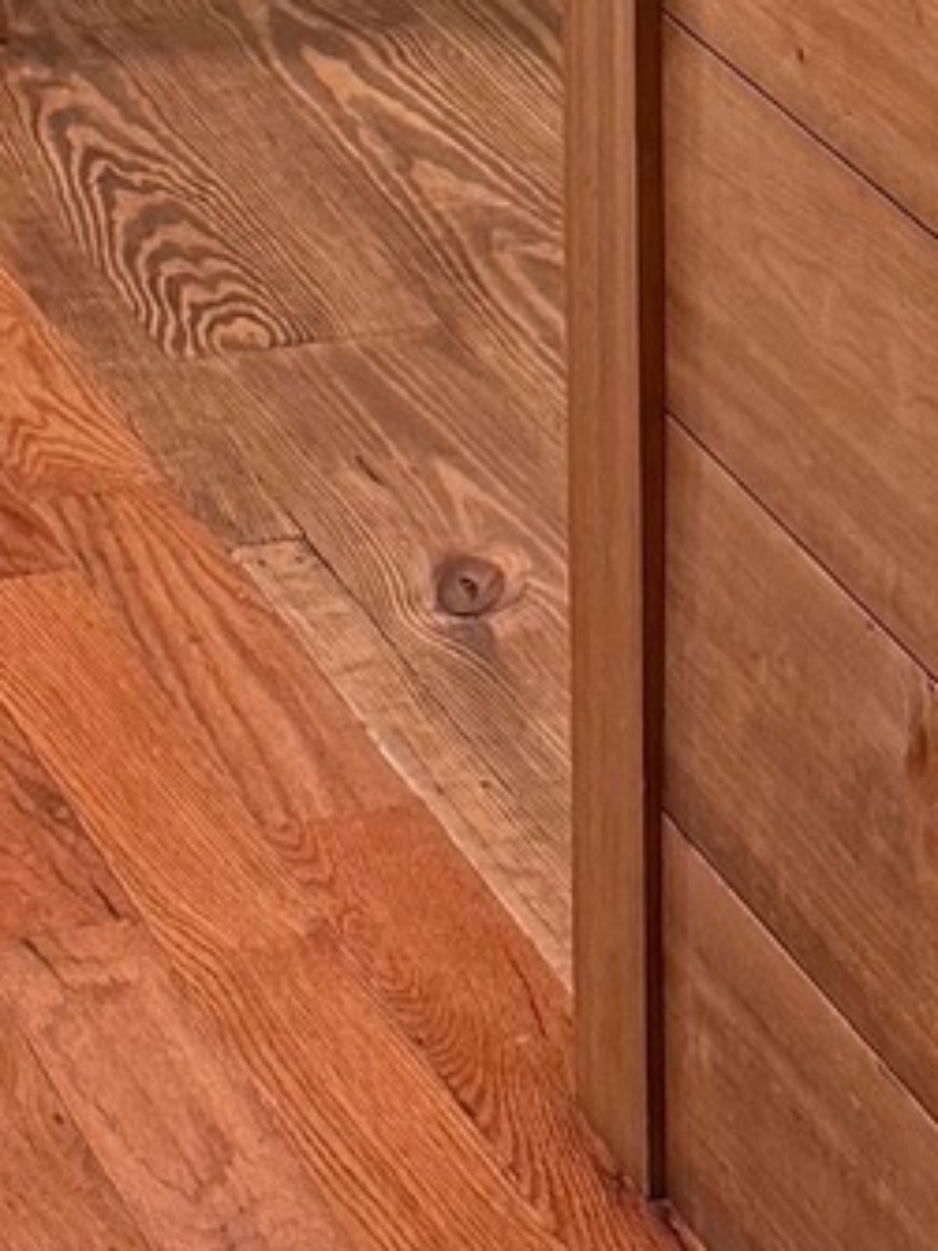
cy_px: -1258
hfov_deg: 9.0
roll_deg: +0.0
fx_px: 5965
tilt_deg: -6.7
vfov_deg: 10.9
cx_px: 419
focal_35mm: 165
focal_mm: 6.76
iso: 250
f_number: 1.78
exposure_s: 1/60
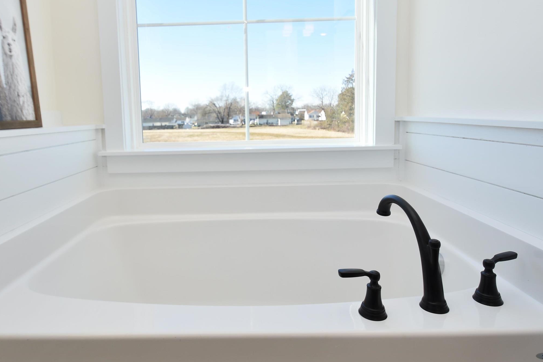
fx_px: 347
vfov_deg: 54.5
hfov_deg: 75.9
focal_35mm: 23
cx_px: 246
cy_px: 136
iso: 100
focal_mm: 10
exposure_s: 1/160
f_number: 6.3
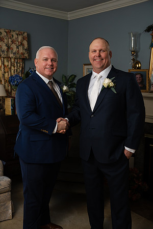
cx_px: 76
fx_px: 274
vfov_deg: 45.4
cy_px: 114
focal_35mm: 43
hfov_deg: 31.2
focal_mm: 43
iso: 500
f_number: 4
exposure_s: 1/200
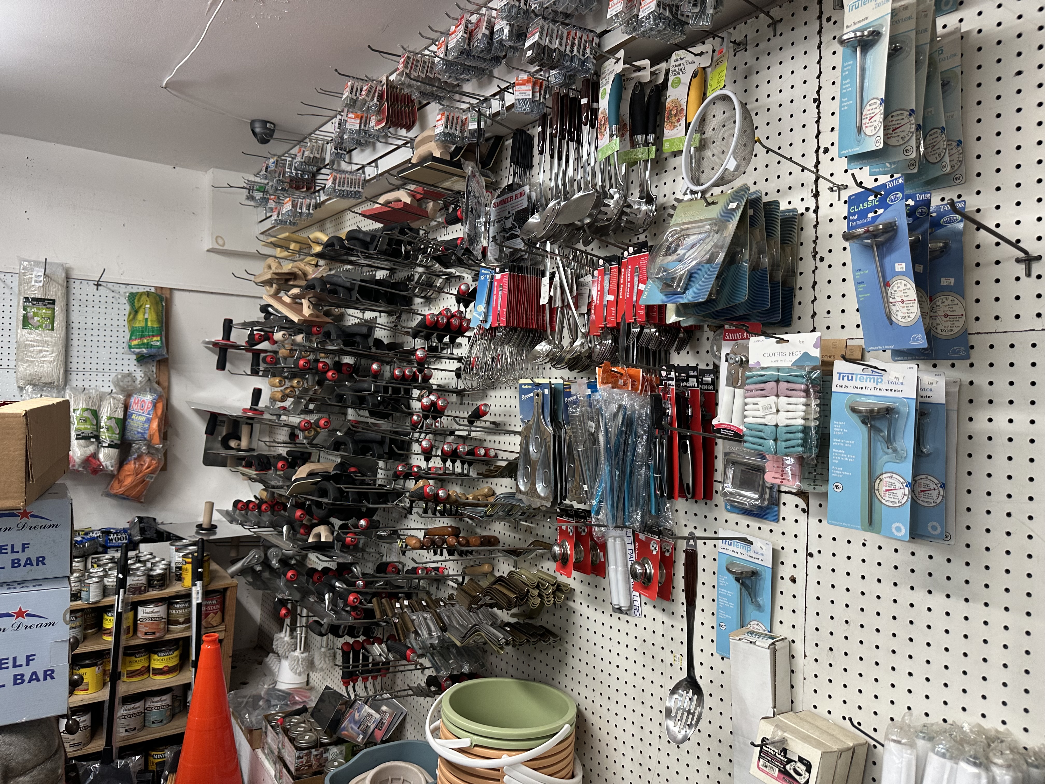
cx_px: 522
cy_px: 392
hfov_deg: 71.6
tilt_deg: -0.3
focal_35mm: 24
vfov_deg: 56.8
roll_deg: -2.3
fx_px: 725
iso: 160
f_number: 1.78
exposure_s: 1/60
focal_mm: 6.86
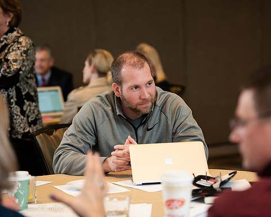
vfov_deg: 13.9
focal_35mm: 111
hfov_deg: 17.3
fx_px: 890
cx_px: 158
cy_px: 108
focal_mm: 98
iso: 1000
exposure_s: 1/160
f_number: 3.2
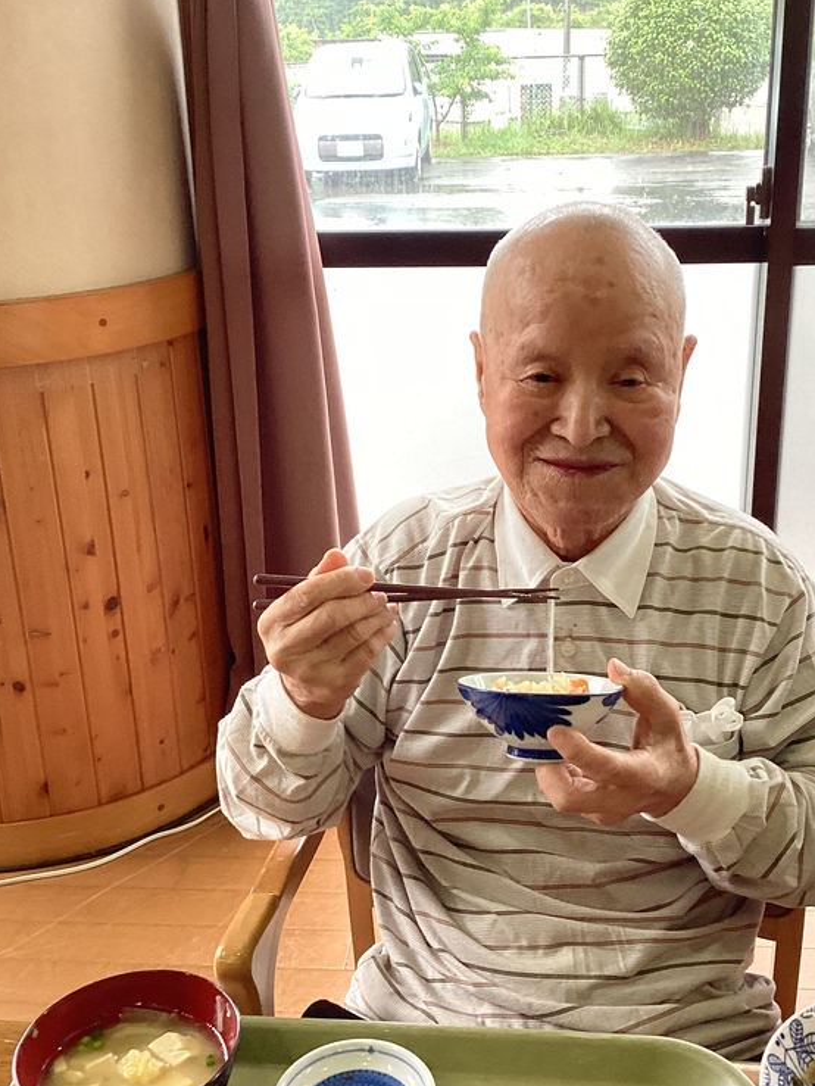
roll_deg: -0.9
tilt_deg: -20.8
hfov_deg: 34.3
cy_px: 544
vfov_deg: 44.8
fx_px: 1318
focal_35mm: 42
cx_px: 469
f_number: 2.4
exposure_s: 1/120
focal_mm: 3.3
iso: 80
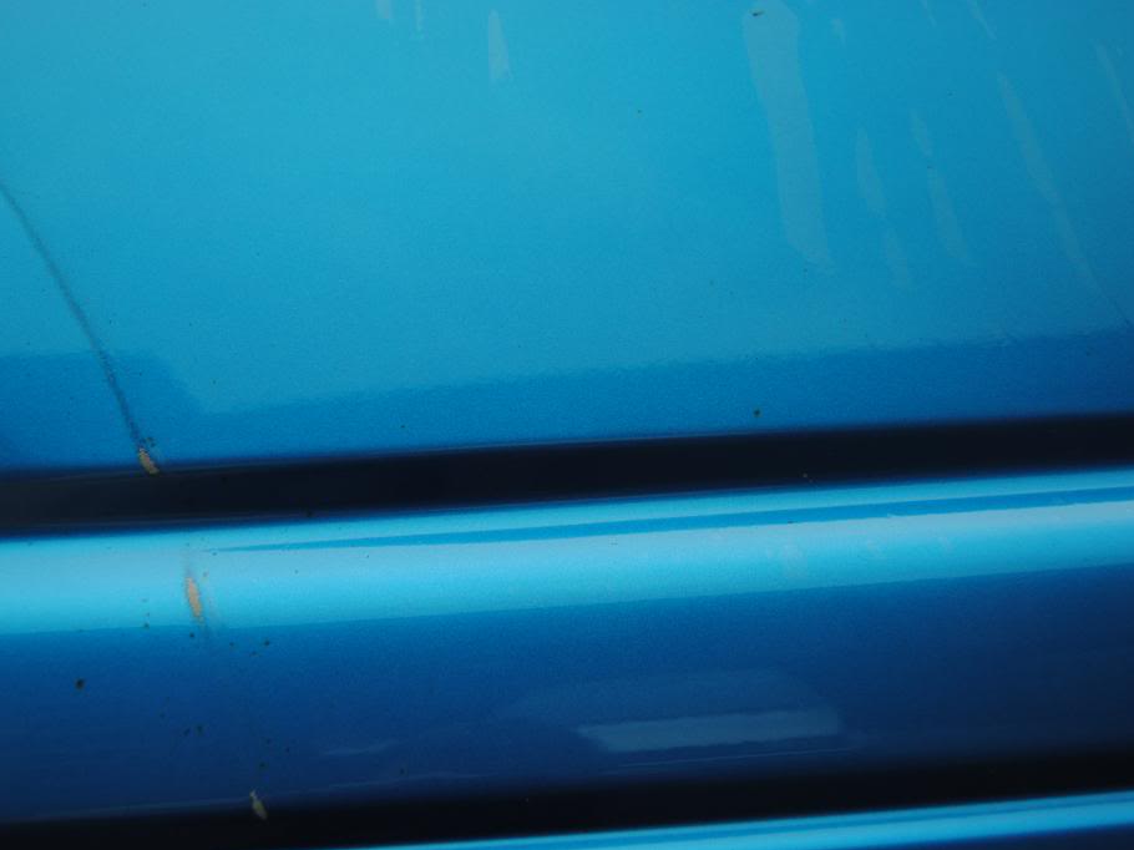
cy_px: 426
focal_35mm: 39
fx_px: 1277
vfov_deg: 36.8
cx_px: 508
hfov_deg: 47.8
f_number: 3.8
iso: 200
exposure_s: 1/50
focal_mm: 24
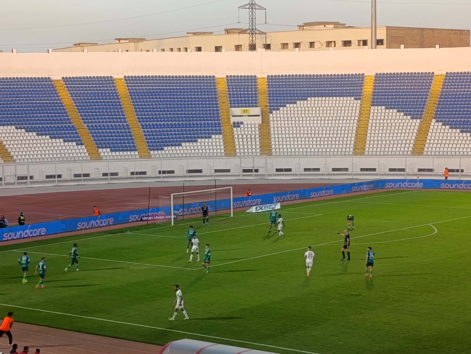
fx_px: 395
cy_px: 151
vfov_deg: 48.2
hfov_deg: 61.5
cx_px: 221
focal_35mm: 29
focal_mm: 6.14
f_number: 1.6
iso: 50
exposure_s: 1/100
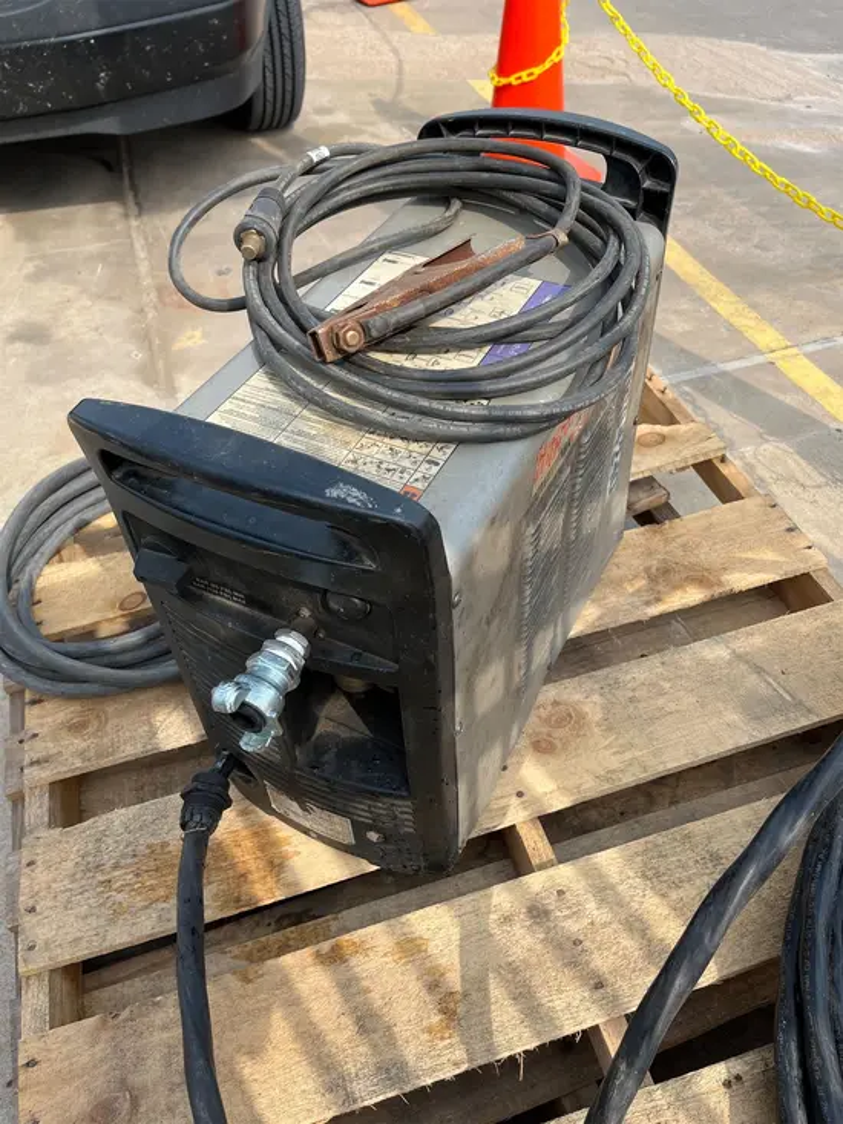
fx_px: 844
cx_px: 422
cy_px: 562
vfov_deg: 67.3
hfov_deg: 53.1
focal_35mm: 26
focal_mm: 5.1
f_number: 1.6
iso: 50
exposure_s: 1/1623
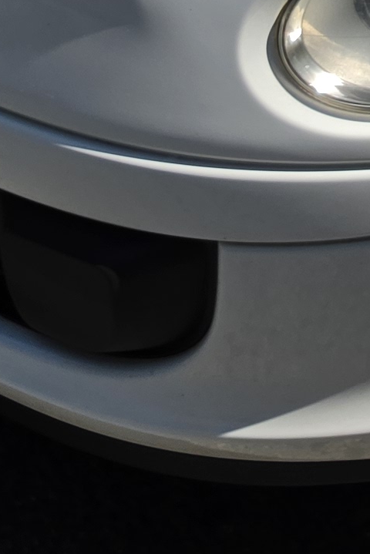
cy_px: -554
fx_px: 2048
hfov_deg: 9.7
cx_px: 692
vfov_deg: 13.3
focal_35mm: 133
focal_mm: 6.5
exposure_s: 1/7939
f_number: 1.4
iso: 40
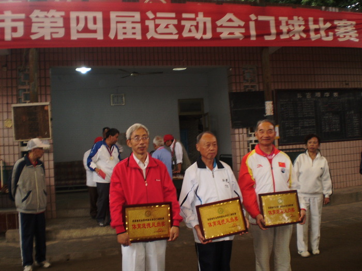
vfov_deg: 39.7
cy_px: 136
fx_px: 376
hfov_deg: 51.4
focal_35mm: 36
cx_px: 181
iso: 64
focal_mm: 6.3
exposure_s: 1/30
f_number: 3.1
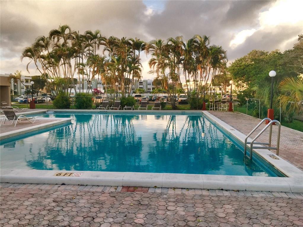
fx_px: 254
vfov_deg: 48.2
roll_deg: -1.7
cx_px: 152
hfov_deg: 61.7
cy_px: 114
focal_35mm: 29
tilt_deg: -4.6
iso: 32
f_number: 2.2
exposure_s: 1/542
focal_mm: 4.15
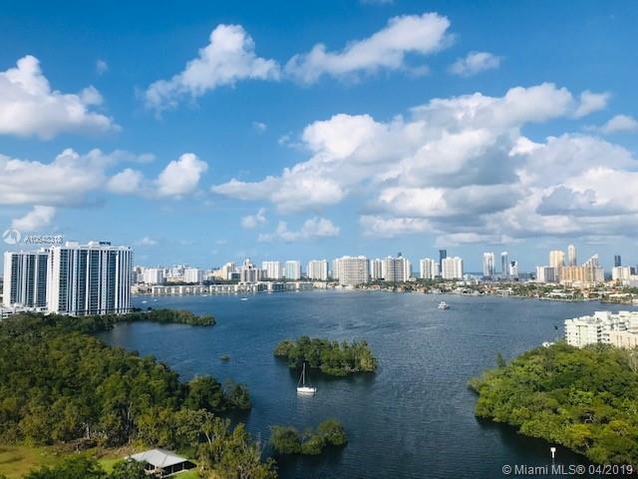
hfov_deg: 63.4
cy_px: 240
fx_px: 516
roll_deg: -0.7
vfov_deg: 49.7
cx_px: 319
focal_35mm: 28
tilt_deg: +4.4
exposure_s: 1/4000
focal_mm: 3.99
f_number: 1.8
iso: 20
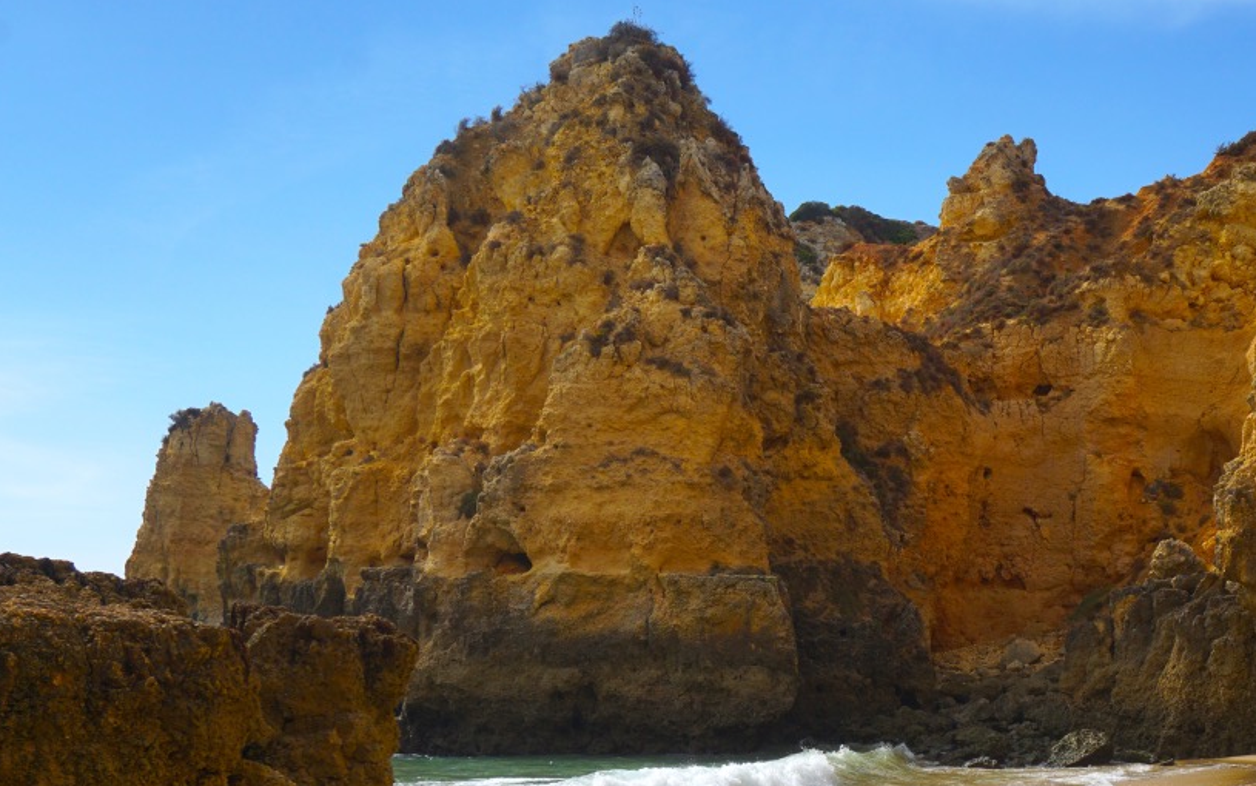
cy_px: 603
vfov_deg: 24.7
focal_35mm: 52
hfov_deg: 38.5
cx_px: 865
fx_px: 1772
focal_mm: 23
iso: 160
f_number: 8
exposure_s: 1/640
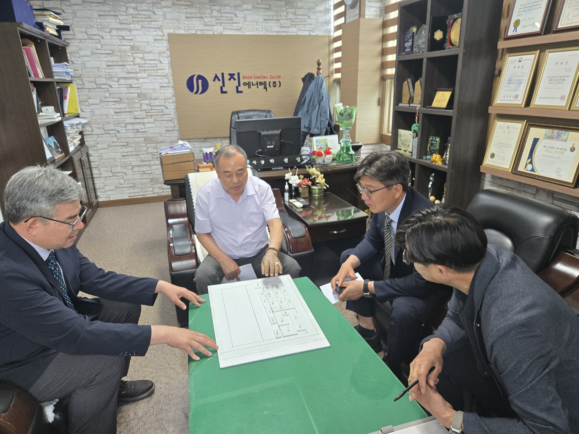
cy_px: 217
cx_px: 290
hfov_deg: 73.9
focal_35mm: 23
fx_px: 385
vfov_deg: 58.9
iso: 320
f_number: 1.8
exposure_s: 1/120
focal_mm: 5.4
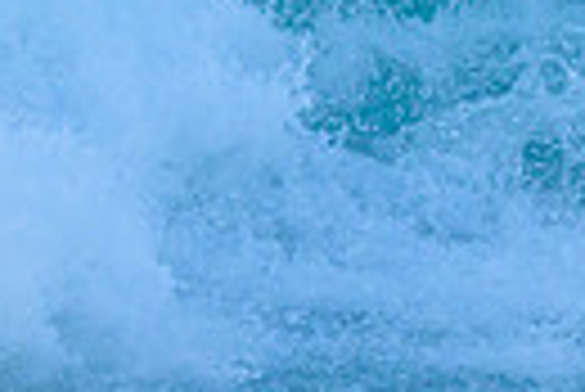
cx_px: 1182
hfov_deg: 0.5
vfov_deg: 0.3
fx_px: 69025
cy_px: -615
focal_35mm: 4243
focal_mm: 800
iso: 1100
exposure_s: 1/1600
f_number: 6.3
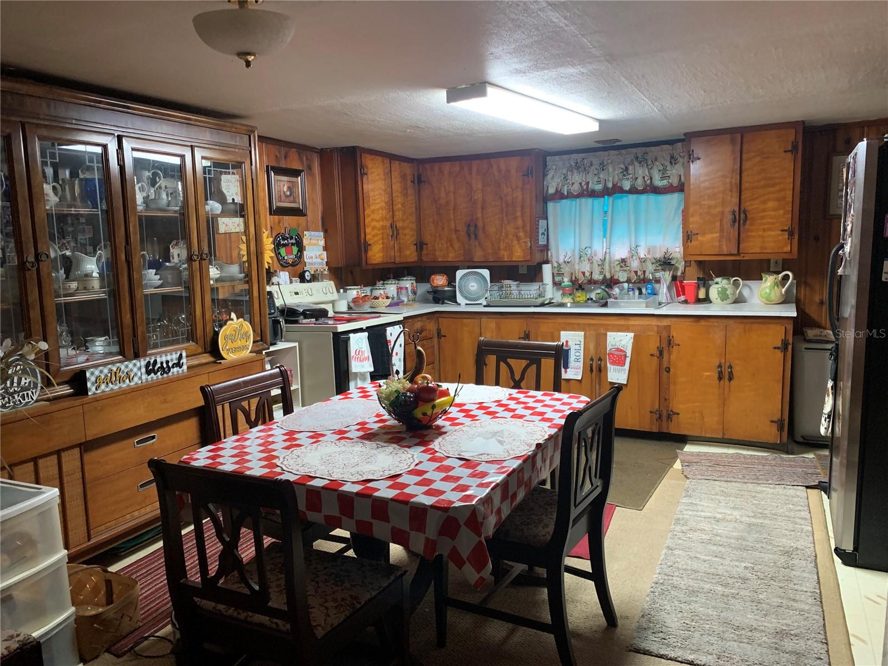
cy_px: 333
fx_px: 667
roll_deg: +1.7
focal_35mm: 26
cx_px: 444
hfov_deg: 67.3
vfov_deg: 53.1
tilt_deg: -7.5
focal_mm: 4.25
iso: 250
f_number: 1.8
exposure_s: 1/40
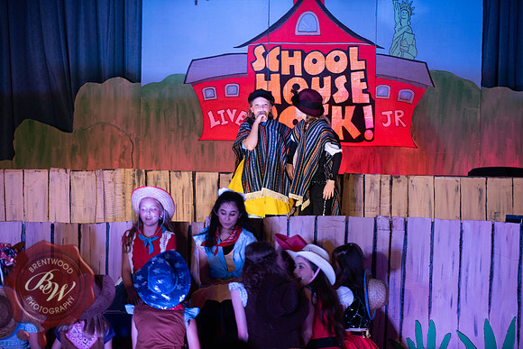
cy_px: 174
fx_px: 2107
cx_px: 262
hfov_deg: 14.2
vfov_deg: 9.5
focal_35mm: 145
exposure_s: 1/160
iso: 720
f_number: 2.8
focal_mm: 145
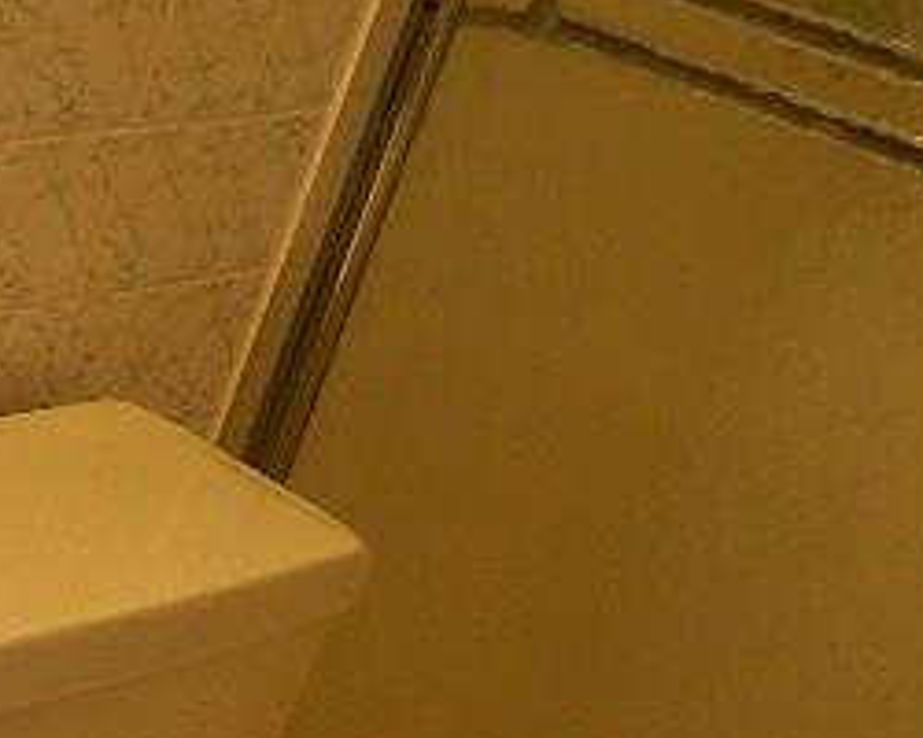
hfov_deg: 16.2
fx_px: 2732
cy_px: 583
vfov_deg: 15.3
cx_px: -738
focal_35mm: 100
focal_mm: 4.5
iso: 140
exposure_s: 1/30
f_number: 3.1
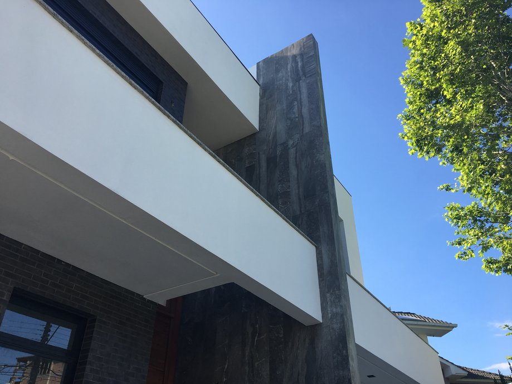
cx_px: 256
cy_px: 192
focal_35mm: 29
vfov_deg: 48.2
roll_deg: -1.3
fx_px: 429
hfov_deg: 61.7
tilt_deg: +34.1
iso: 25
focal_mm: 4.15
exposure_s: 1/680
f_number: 2.2
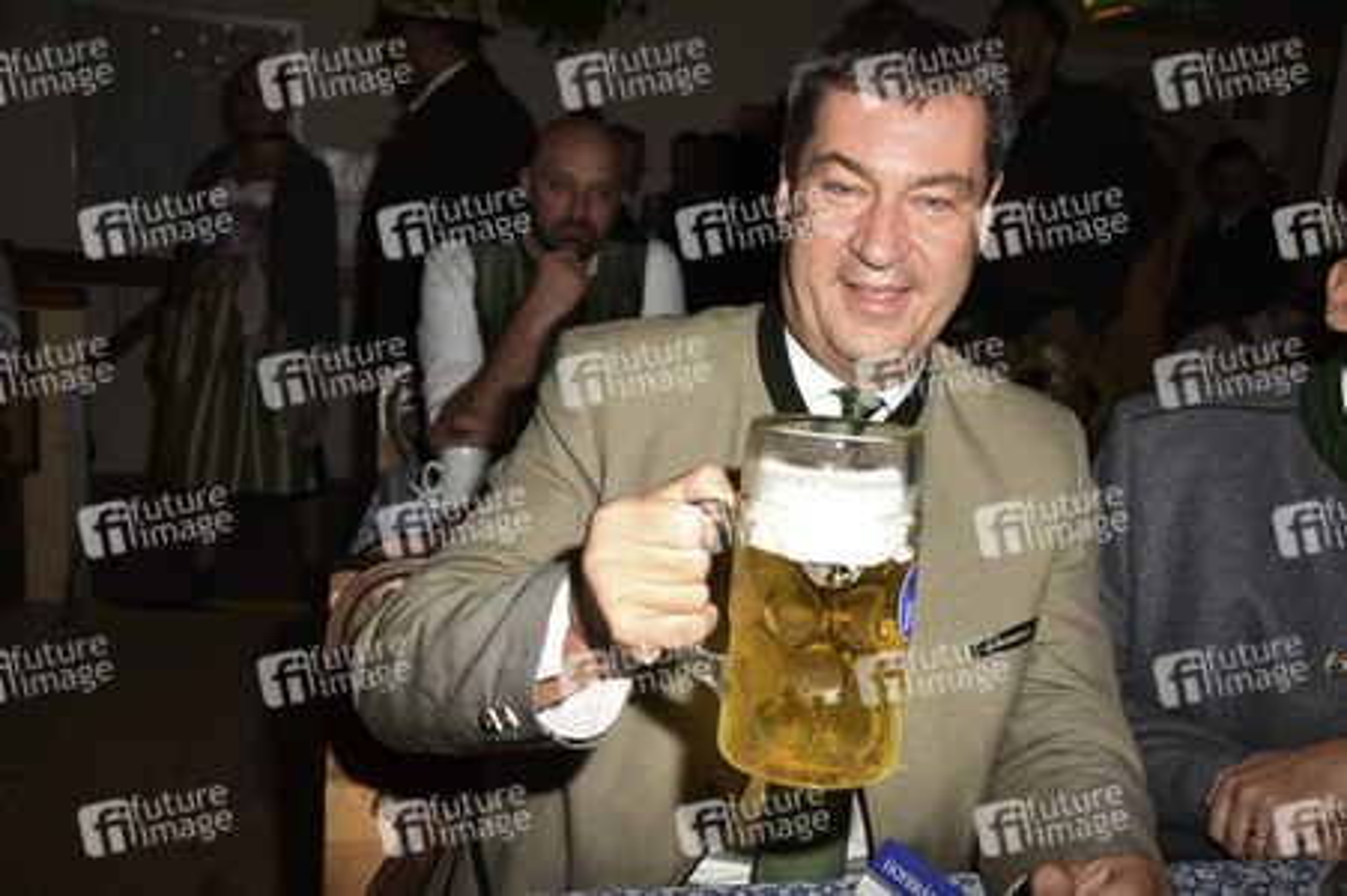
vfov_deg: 35.4
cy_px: 448
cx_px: 674
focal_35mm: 38
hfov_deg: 51.3
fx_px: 1402
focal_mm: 25
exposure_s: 1/160
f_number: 5.6
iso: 160
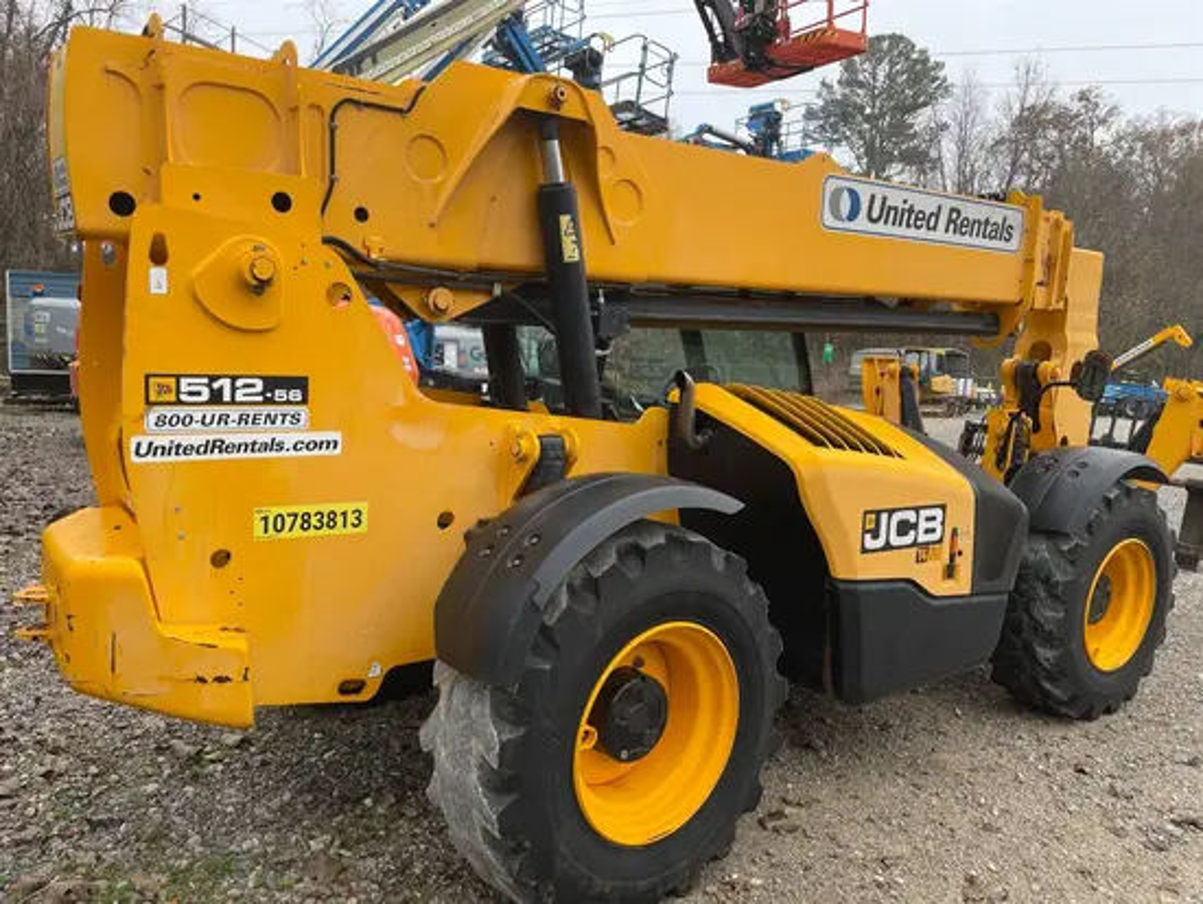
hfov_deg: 67.3
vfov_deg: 53.1
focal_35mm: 26
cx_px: 602
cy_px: 452
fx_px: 904
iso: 32
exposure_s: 1/307
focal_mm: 4.2
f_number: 1.6
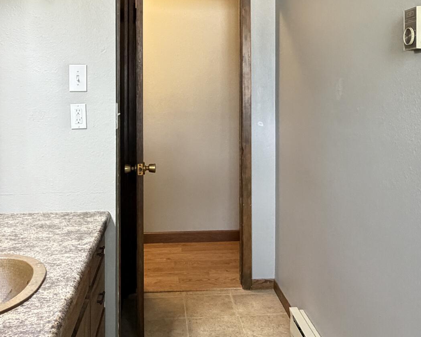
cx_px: 210
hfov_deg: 46.8
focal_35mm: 39
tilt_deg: +0.1
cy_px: 95
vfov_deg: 37.5
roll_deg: +0.4
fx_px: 486
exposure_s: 1/60
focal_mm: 2.22
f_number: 2.2
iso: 640
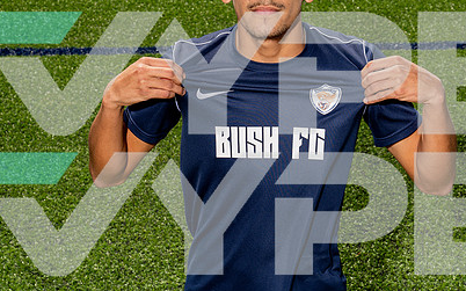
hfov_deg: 20.2
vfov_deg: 12.7
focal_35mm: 103
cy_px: 74
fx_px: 1308
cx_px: 256
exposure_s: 1/250
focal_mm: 70
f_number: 11
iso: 100
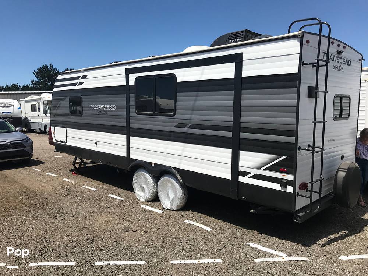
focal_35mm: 28
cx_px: 184
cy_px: 138
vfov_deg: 49.7
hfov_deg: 63.4
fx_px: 298
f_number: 1.8
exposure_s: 1/3546
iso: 20
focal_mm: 3.99
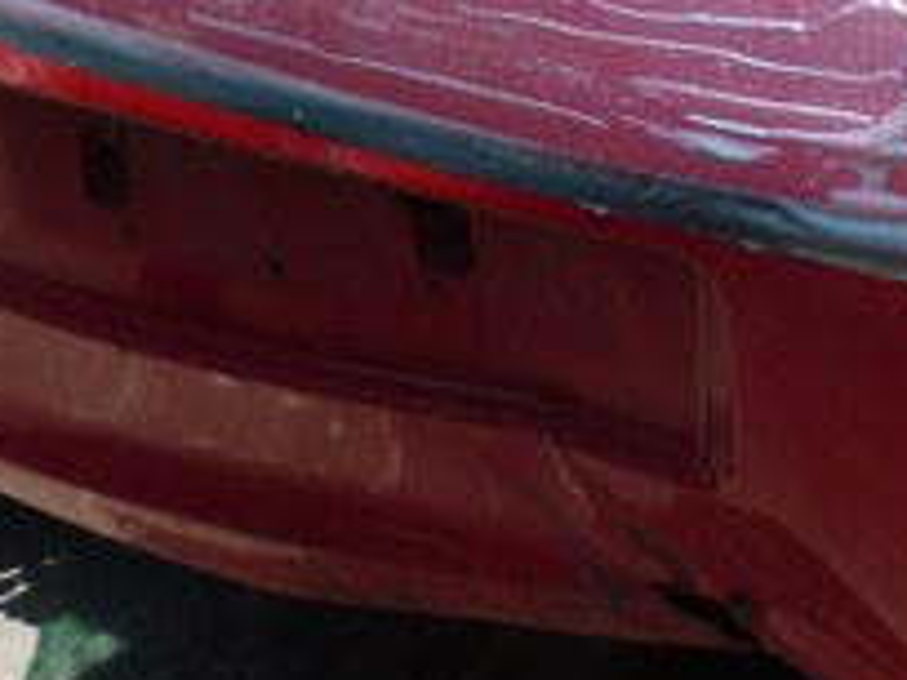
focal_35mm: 98
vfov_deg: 14.5
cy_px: -164
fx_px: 2568
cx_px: 965
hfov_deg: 19.3
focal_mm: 4.5
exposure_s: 1/250
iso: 80
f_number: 4
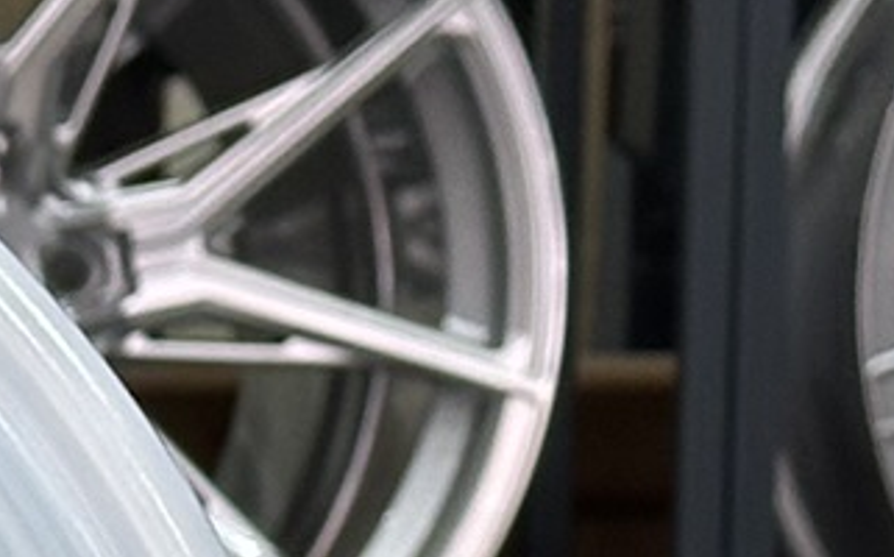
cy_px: 1315
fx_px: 7912
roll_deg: +0.2
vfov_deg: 4.0
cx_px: -1326
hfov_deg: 6.2
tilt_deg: -5.5
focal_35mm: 325
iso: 80
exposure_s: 1/50
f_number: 1.78
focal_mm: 6.86
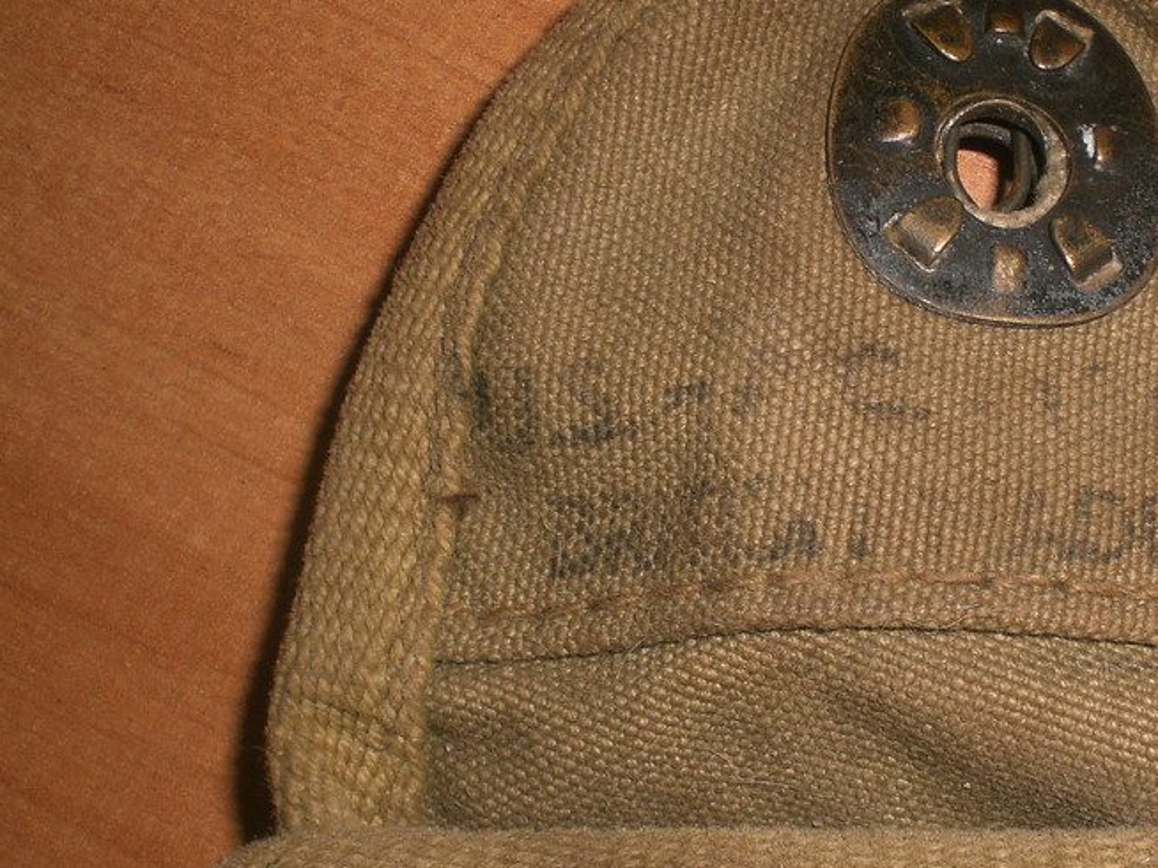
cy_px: 616
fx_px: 2073
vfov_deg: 23.5
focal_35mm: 62
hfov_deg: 30.6
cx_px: 883
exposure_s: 1/60
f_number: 4.4
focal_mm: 6.3
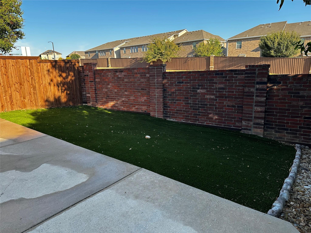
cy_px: 116
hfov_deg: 71.6
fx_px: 216
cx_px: 156
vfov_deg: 56.8
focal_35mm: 24
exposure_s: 1/829
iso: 80
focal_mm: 6.86
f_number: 1.78
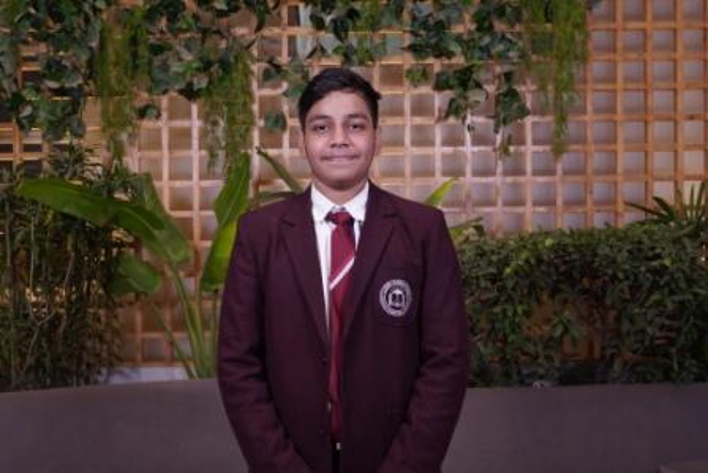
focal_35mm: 42
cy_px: 236
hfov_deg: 46.4
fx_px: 826
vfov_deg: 31.9
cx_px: 354
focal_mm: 28
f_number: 5
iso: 500
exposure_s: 1/125
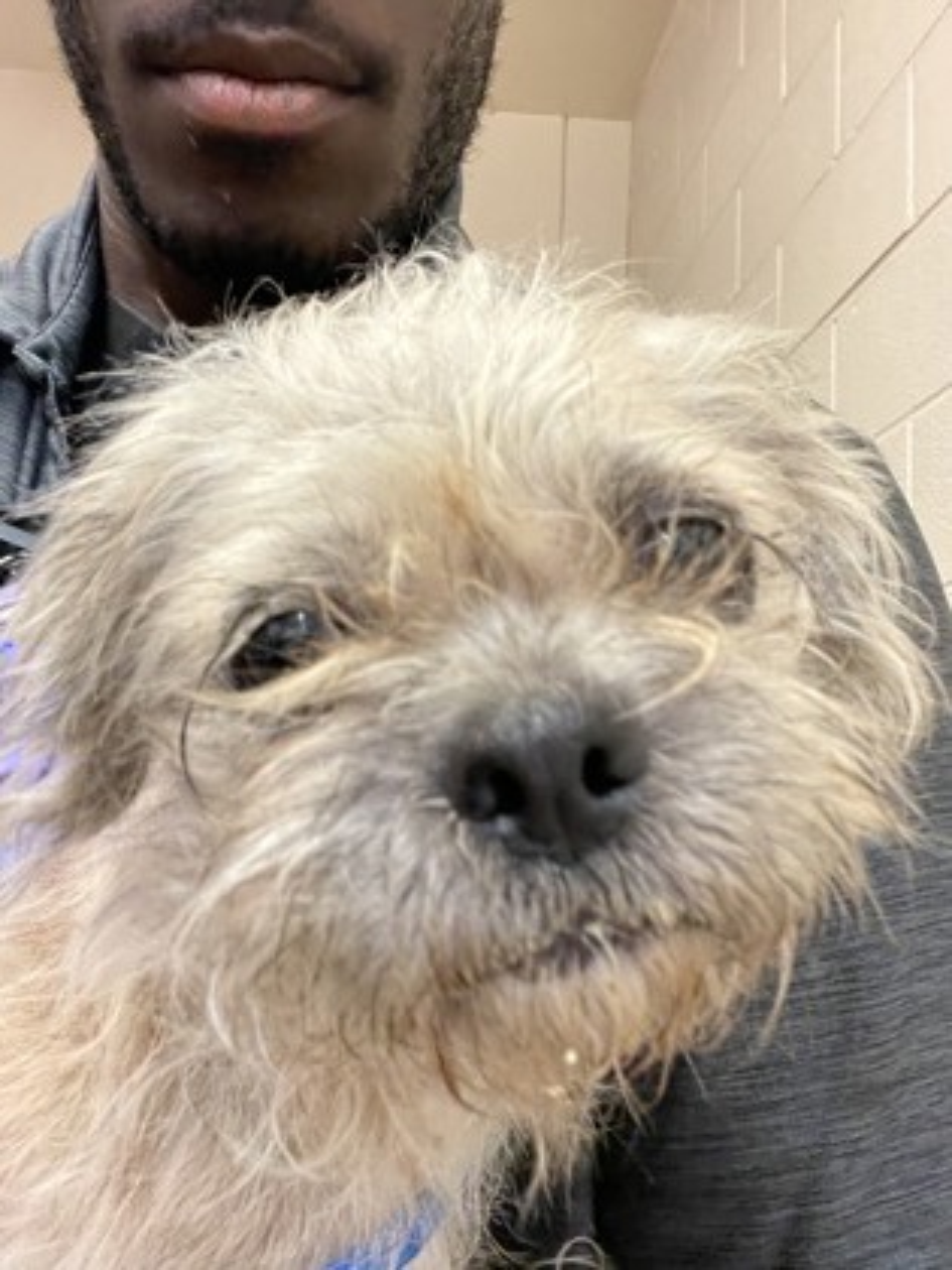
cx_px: 476
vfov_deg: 60.0
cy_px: 635
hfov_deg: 46.8
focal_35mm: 30
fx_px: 1100
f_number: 2.2
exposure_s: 1/55
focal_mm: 2.71
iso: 320
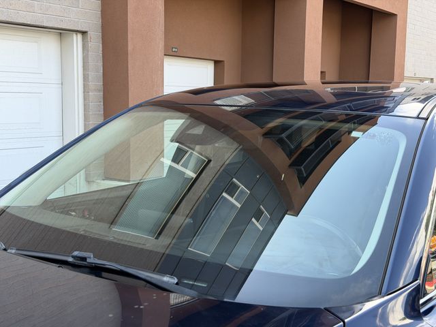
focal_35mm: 48
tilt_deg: -5.7
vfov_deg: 30.3
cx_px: 218
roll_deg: -0.8
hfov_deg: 39.7
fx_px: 605
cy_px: 164
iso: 64
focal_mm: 6.76
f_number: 1.78
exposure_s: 1/304
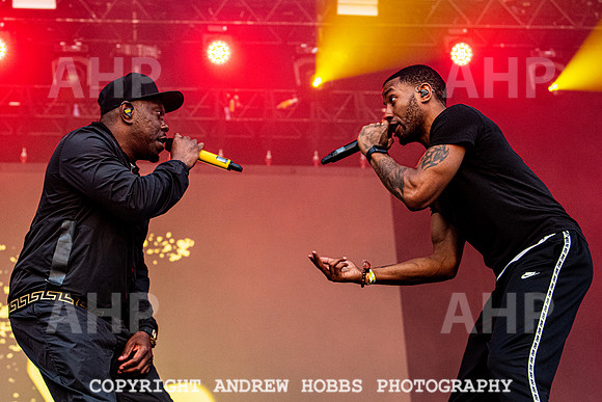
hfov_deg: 21.3
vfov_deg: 14.3
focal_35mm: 96
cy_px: 205
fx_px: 1601
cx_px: 226
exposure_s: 1/640
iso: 2500
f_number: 5
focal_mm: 70
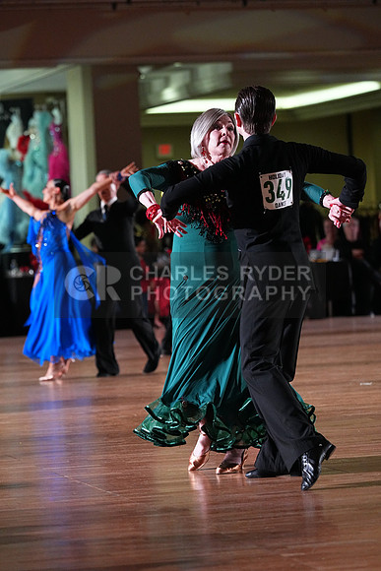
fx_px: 2522
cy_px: 286
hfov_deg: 8.6
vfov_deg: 12.9
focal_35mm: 159
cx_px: 190
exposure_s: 1/400
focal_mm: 159
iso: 6400
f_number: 4.5
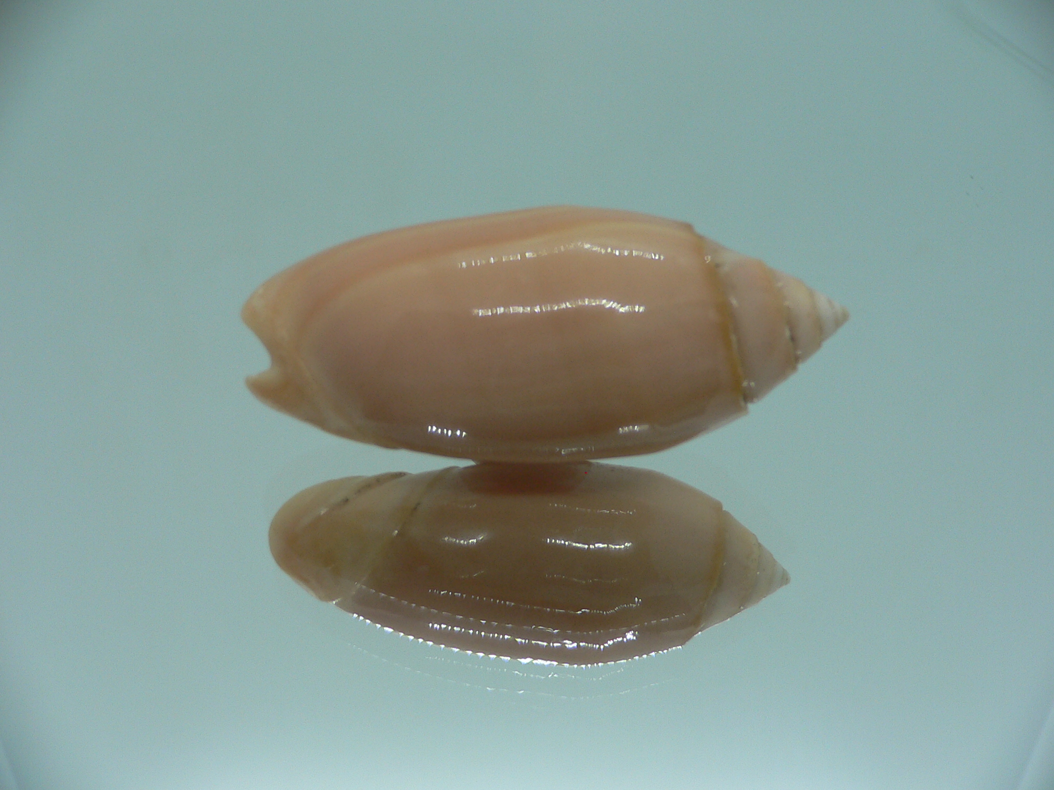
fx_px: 1066
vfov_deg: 40.7
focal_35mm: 35
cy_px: 395
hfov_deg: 52.6
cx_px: 527
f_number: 2.8
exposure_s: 1/60
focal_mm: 4.6
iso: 80
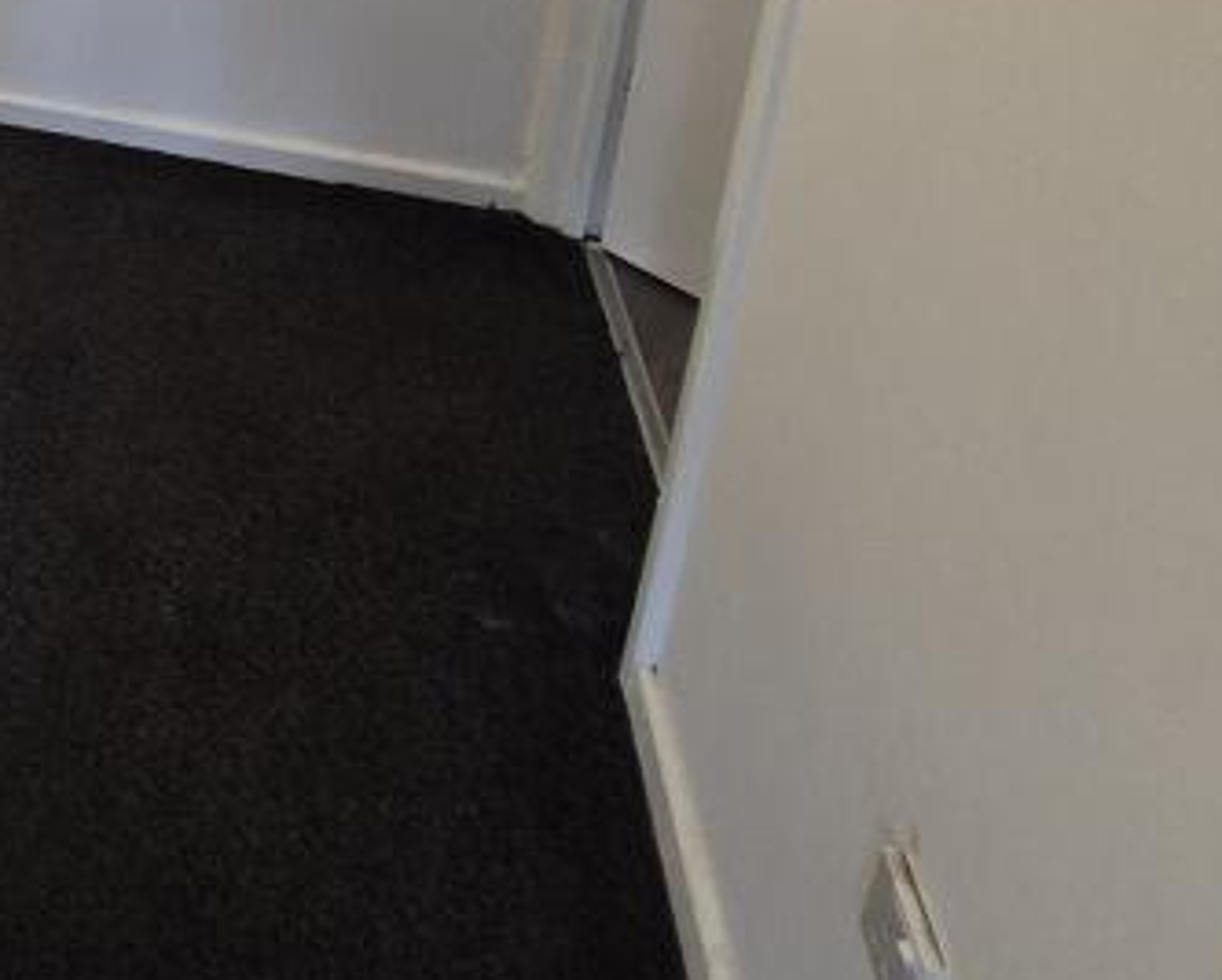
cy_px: -231
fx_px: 1412
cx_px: -547
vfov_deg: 31.3
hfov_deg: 30.2
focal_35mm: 39
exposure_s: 1/50
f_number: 2.2
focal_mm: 2.2
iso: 160
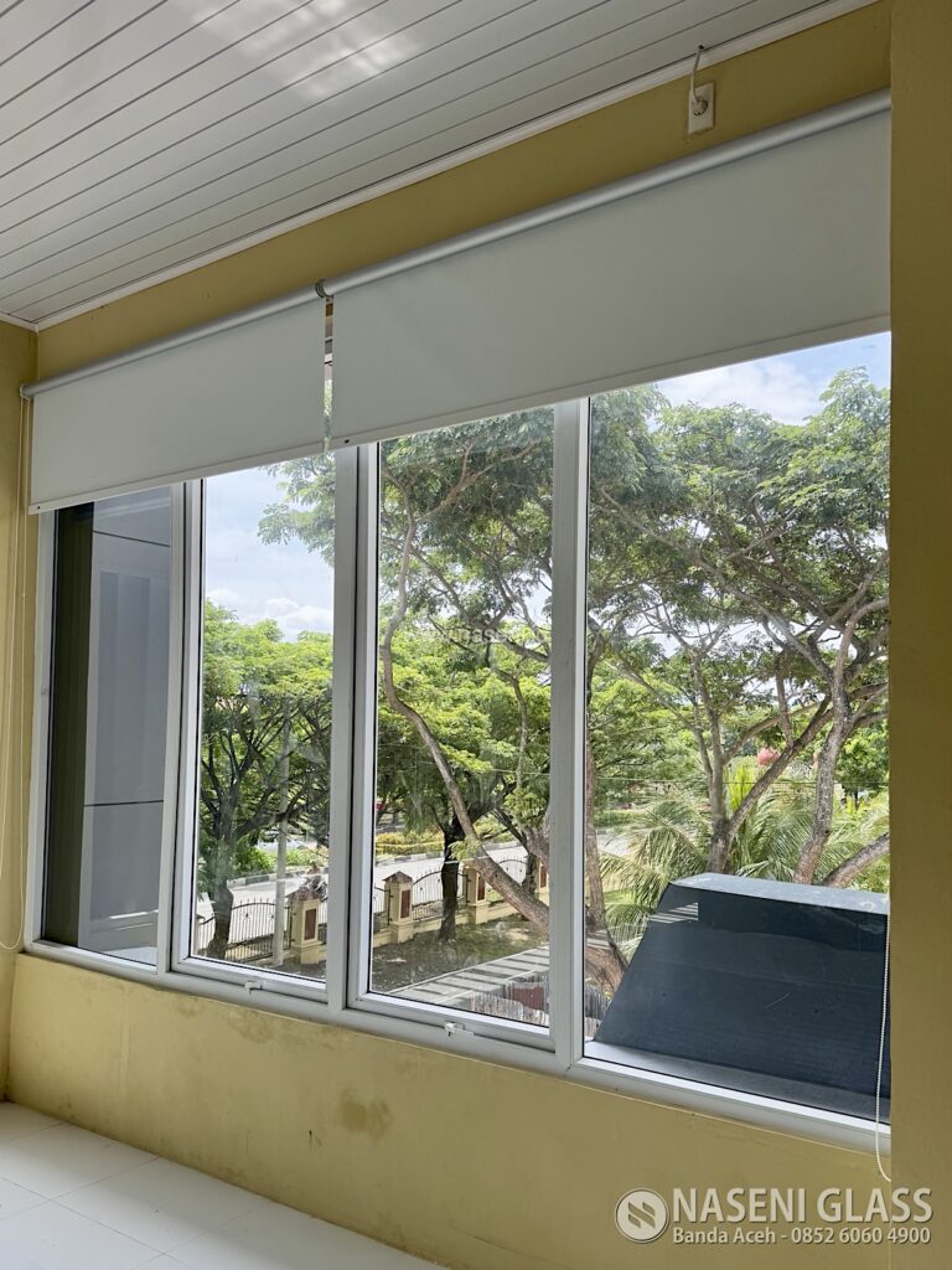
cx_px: 476
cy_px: 635
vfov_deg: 71.6
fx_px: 880
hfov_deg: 56.8
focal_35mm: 24
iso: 80
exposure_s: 1/980
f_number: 1.78
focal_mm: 6.76
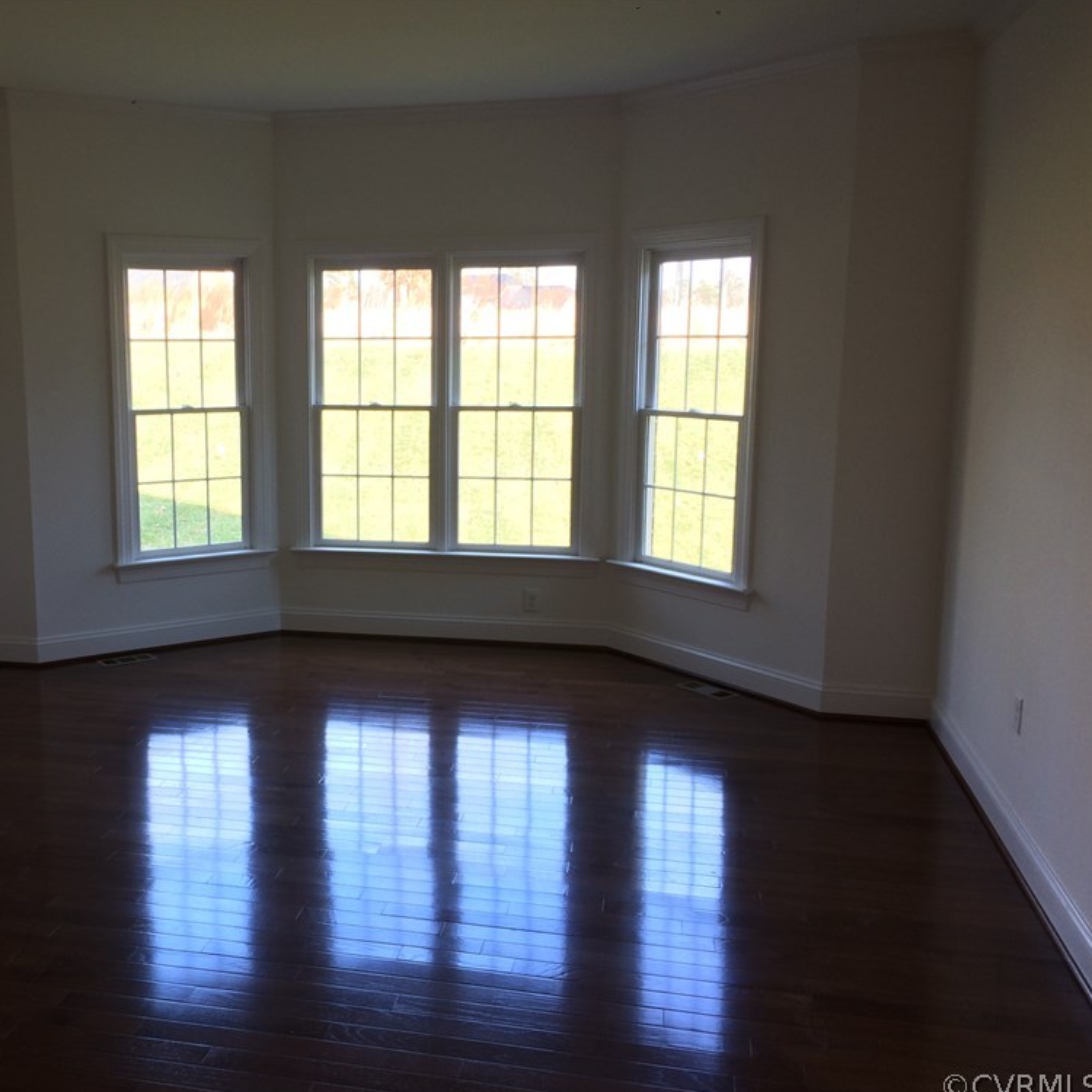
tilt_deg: -10.0
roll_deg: +1.0
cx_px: 364
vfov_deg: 47.2
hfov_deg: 46.5
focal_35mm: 35
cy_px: 552
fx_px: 1249
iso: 40
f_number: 2.2
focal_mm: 4.15
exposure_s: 1/60
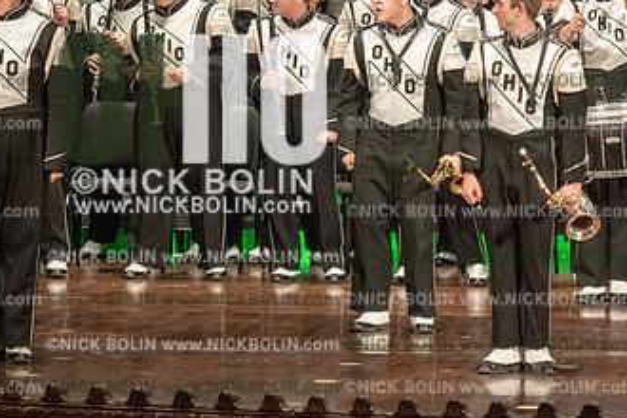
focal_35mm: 386
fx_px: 6722
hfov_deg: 5.3
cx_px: 192
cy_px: 124
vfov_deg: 3.6
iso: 8000
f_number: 5.6
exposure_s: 1/320
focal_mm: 220
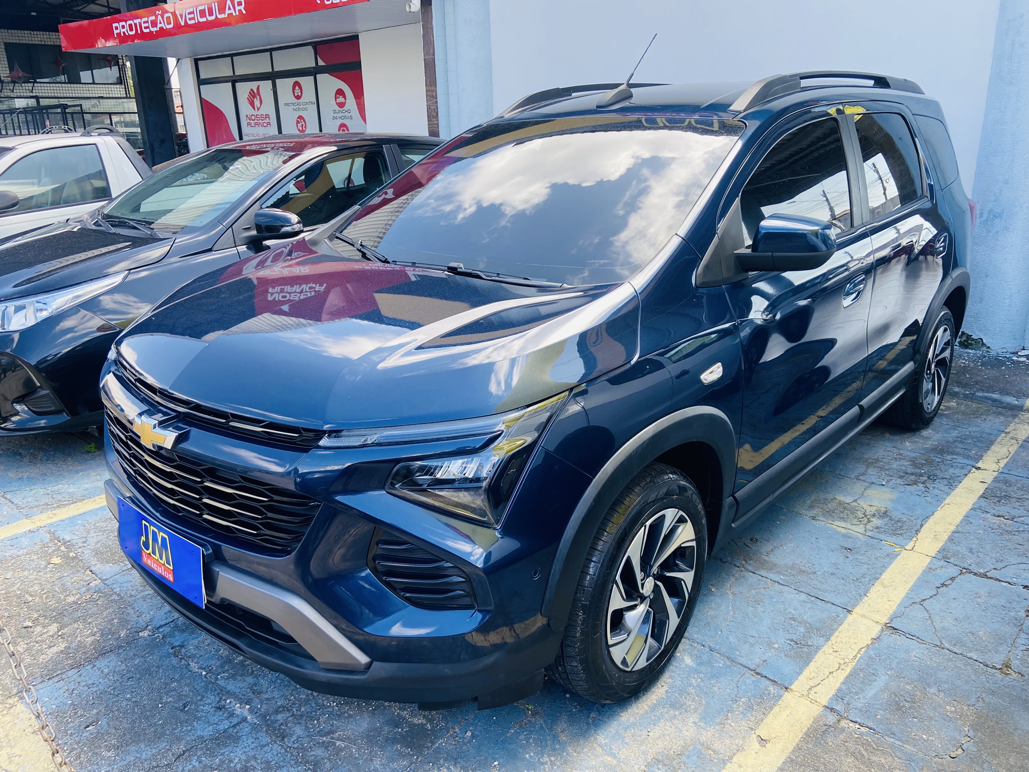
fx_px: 773
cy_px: 386
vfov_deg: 53.1
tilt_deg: -17.7
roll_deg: +0.8
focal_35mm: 26
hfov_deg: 67.3
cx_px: 514
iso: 32
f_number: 1.8
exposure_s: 1/268
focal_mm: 4.25
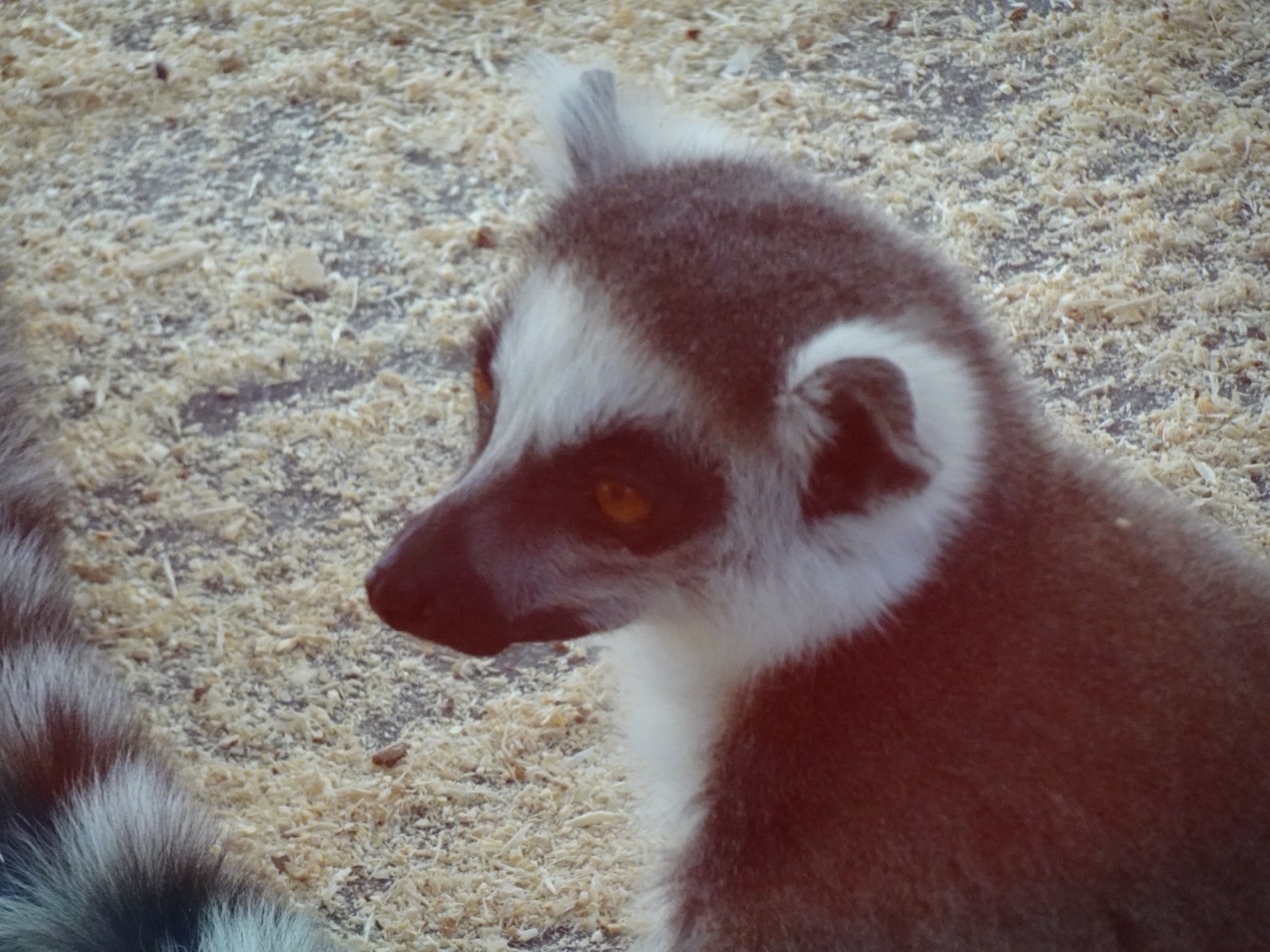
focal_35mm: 366
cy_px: 476
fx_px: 13428
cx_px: 635
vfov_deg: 4.1
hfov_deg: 5.4
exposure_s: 1/125
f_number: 6.3
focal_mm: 59.39
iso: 800
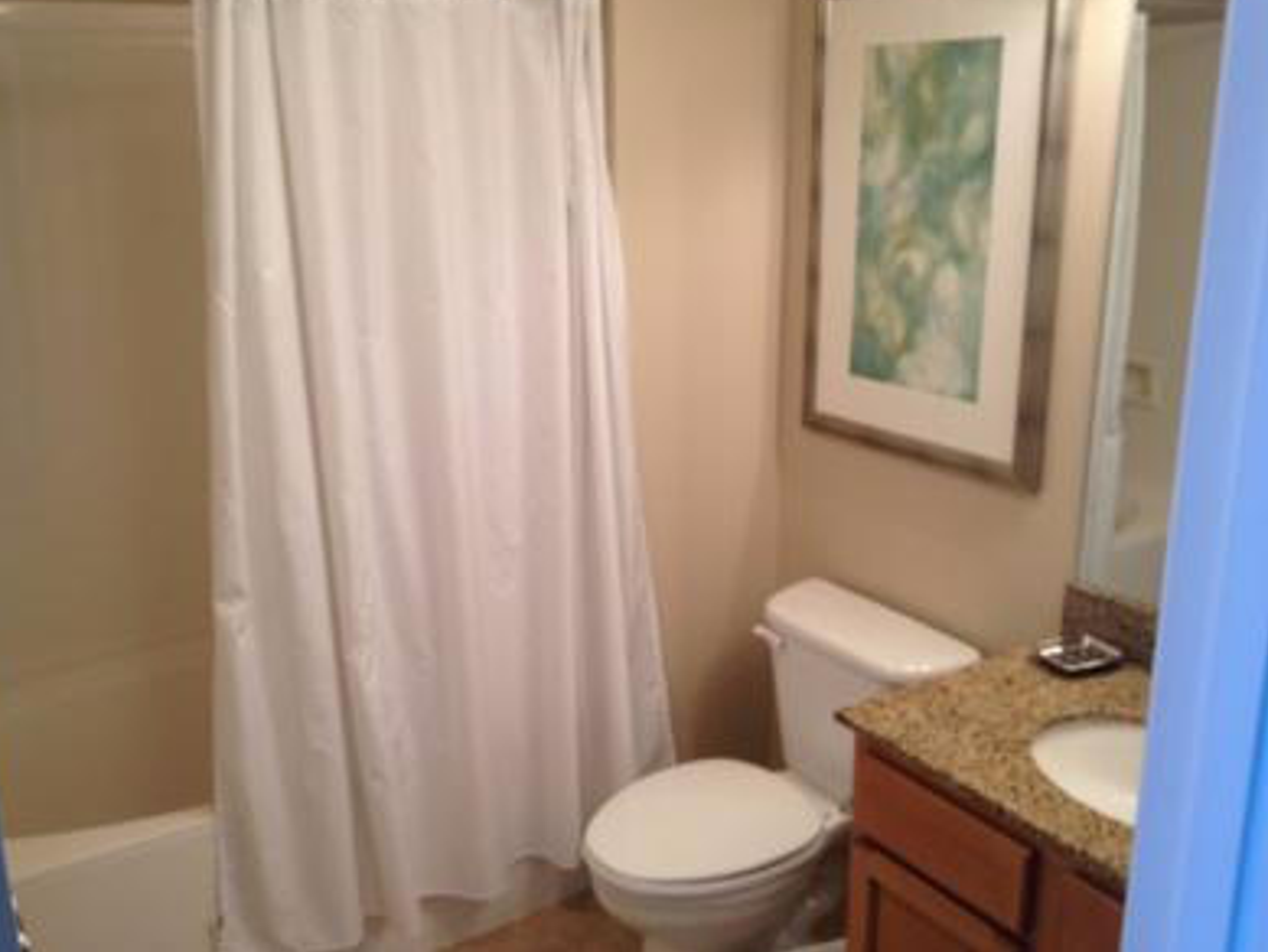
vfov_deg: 39.7
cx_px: 619
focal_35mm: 36
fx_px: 1319
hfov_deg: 51.3
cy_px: 466
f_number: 2.4
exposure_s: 1/24
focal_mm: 4.28
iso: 50
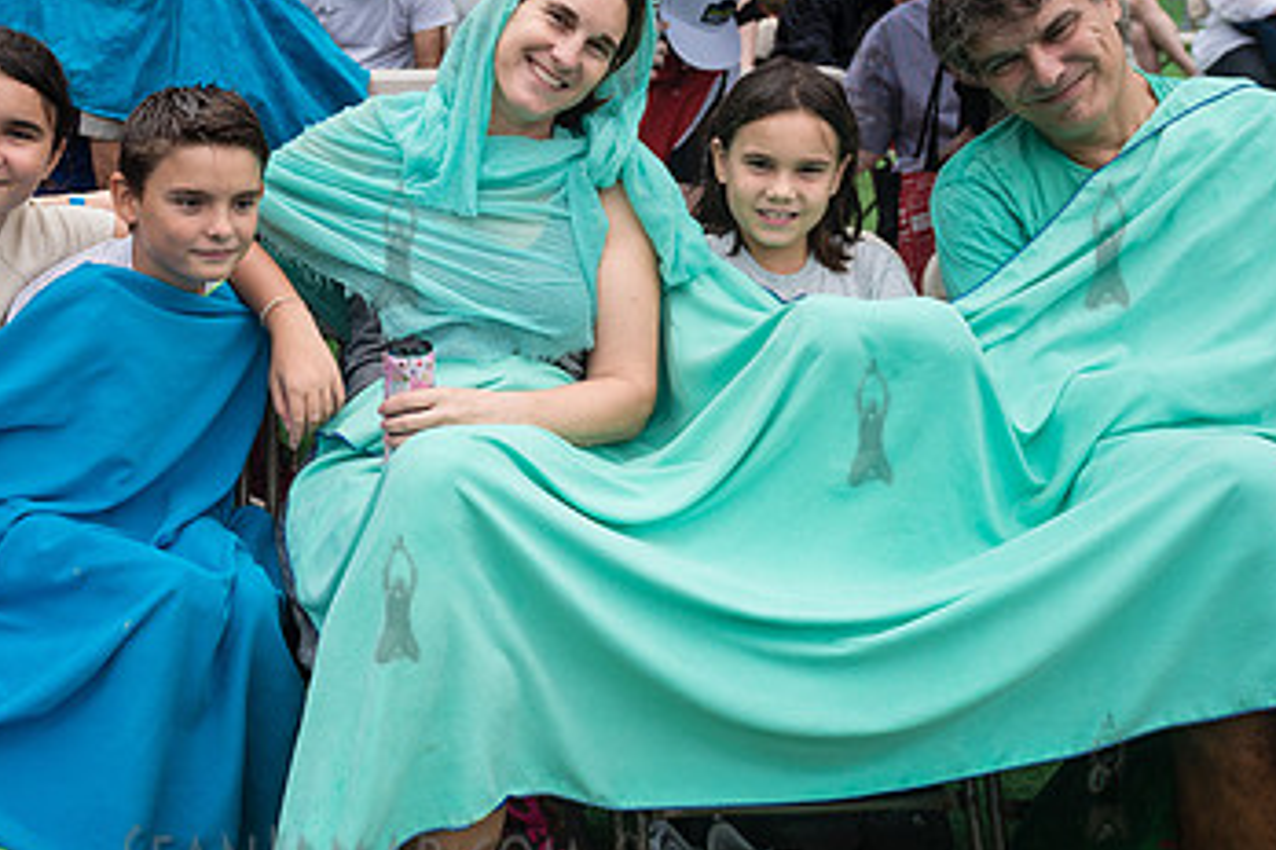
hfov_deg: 47.4
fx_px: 1418
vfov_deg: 32.9
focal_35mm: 40
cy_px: 244
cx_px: 396
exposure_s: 1/320
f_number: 4
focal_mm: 24
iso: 200
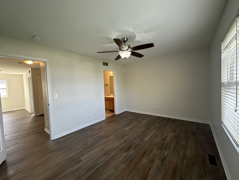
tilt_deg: -2.3
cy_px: 90
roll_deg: +2.4
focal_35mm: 14
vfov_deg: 85.7
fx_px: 97
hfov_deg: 102.1
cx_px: 120
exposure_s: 1/120
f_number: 2.2
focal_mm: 2.22
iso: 160
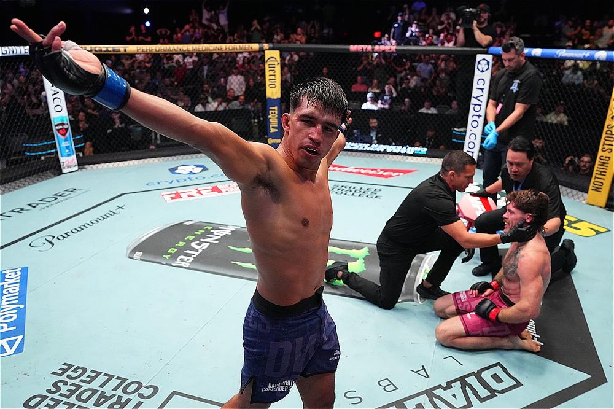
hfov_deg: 73.8
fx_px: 409
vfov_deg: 53.1
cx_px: 307
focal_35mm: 24
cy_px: 204
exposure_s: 1/1000
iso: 6400
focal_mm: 24
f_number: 2.8
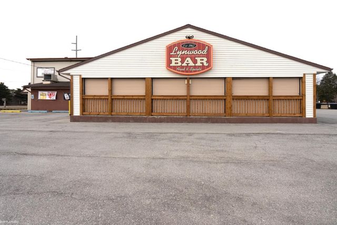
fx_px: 150
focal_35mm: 16
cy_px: 112
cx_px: 168
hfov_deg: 96.7
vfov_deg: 73.9
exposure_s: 1/1600
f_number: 7.1
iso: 1600
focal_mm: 16
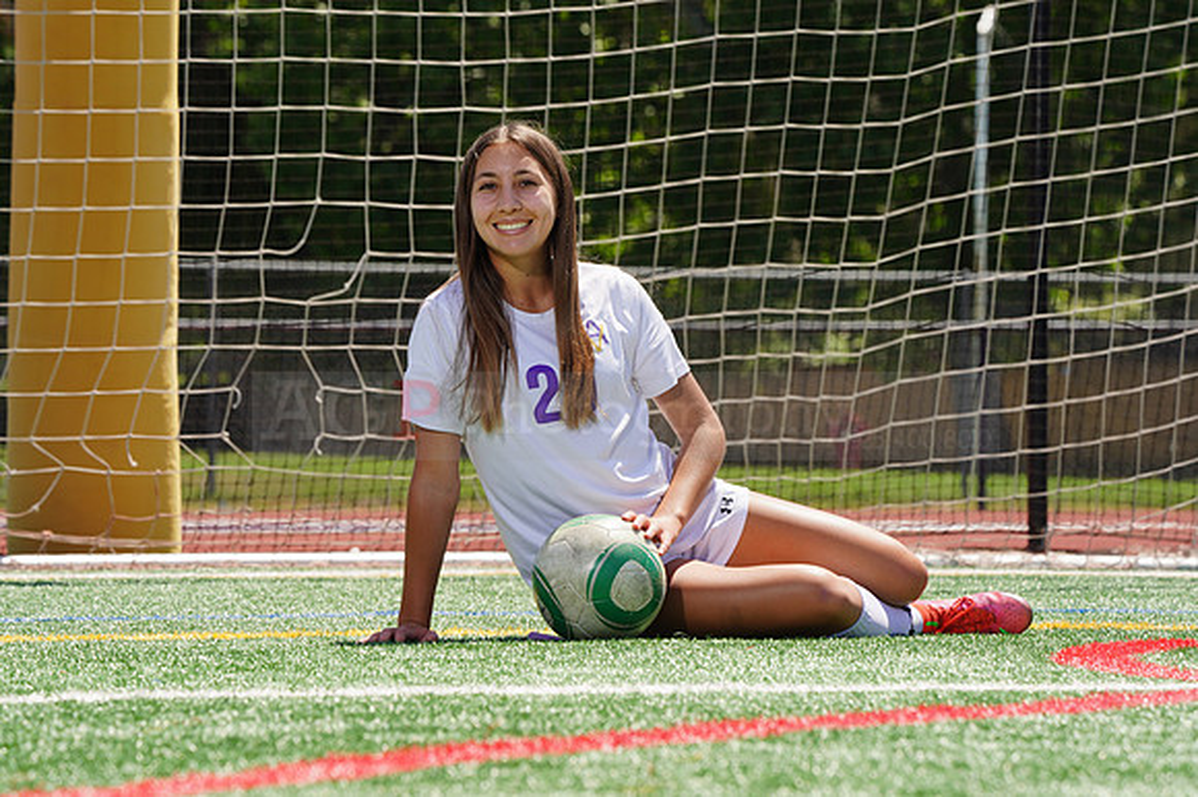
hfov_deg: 7.8
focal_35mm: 265
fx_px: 8813
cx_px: 599
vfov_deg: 5.2
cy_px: 398
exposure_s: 1/250
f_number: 13
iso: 200
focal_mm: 265
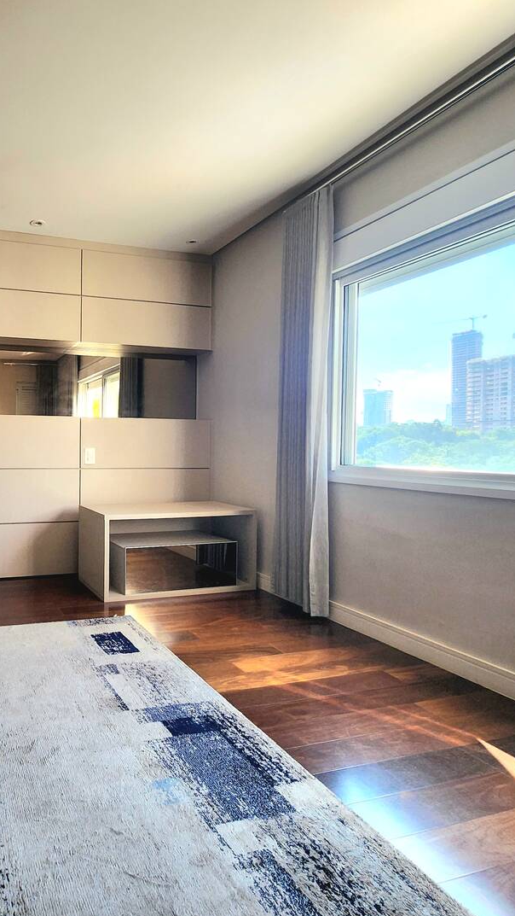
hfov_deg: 52.2
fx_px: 461
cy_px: 460
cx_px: 63
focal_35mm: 19
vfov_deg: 89.6
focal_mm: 2.2
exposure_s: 1/263
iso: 50
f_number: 2.2
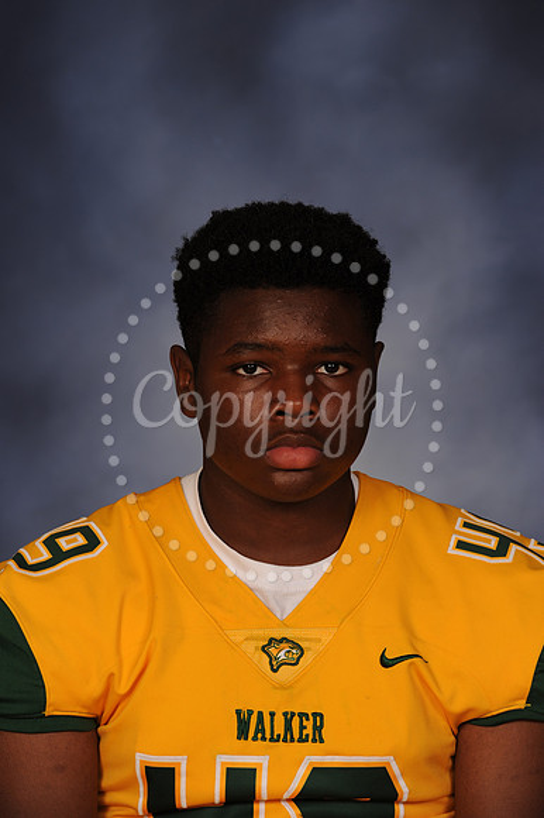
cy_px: 409
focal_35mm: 170
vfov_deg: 12.1
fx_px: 3858
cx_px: 272
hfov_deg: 8.1
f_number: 8
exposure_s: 1/100
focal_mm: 170
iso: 200
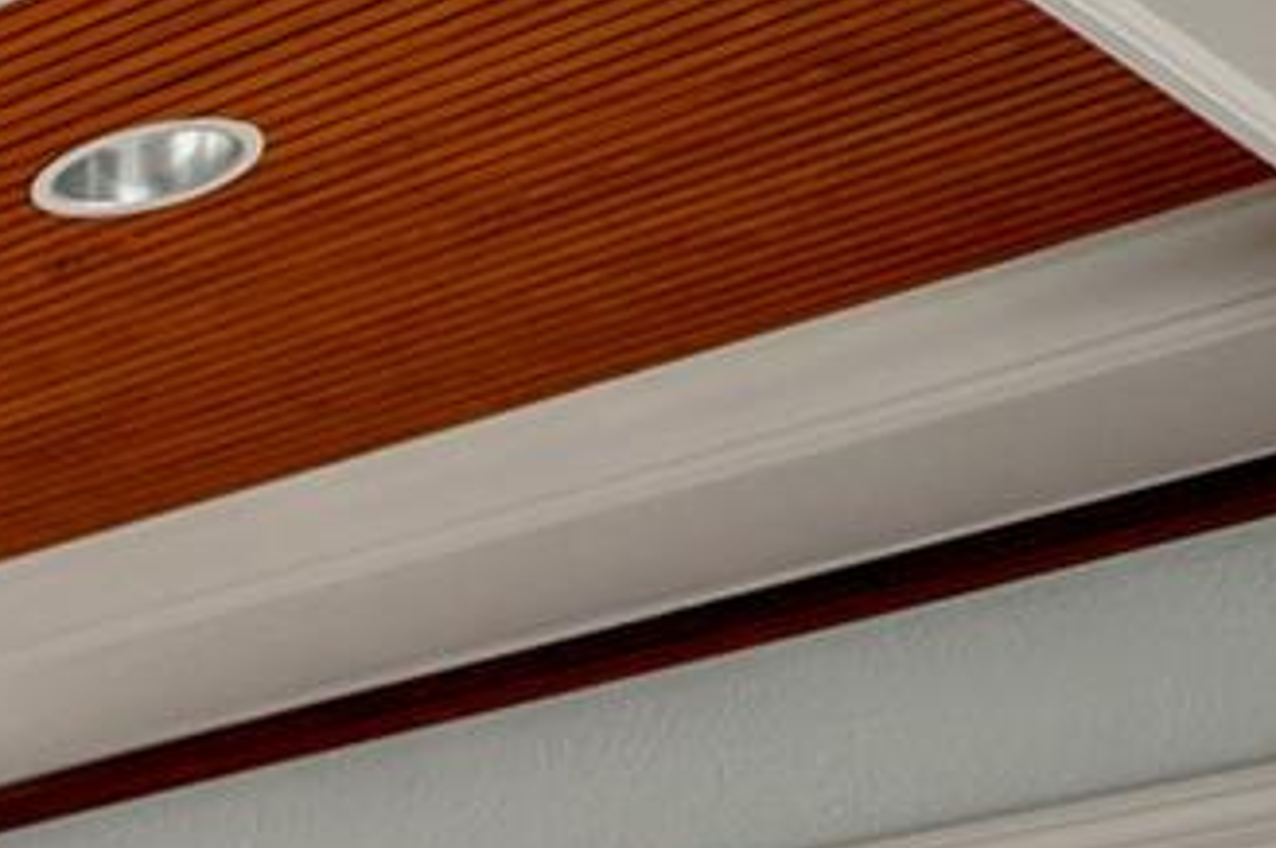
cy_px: 1931
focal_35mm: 100
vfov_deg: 11.6
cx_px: -2171
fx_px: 3541
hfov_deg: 12.7
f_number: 2.8
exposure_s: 1/100
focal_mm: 16
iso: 100
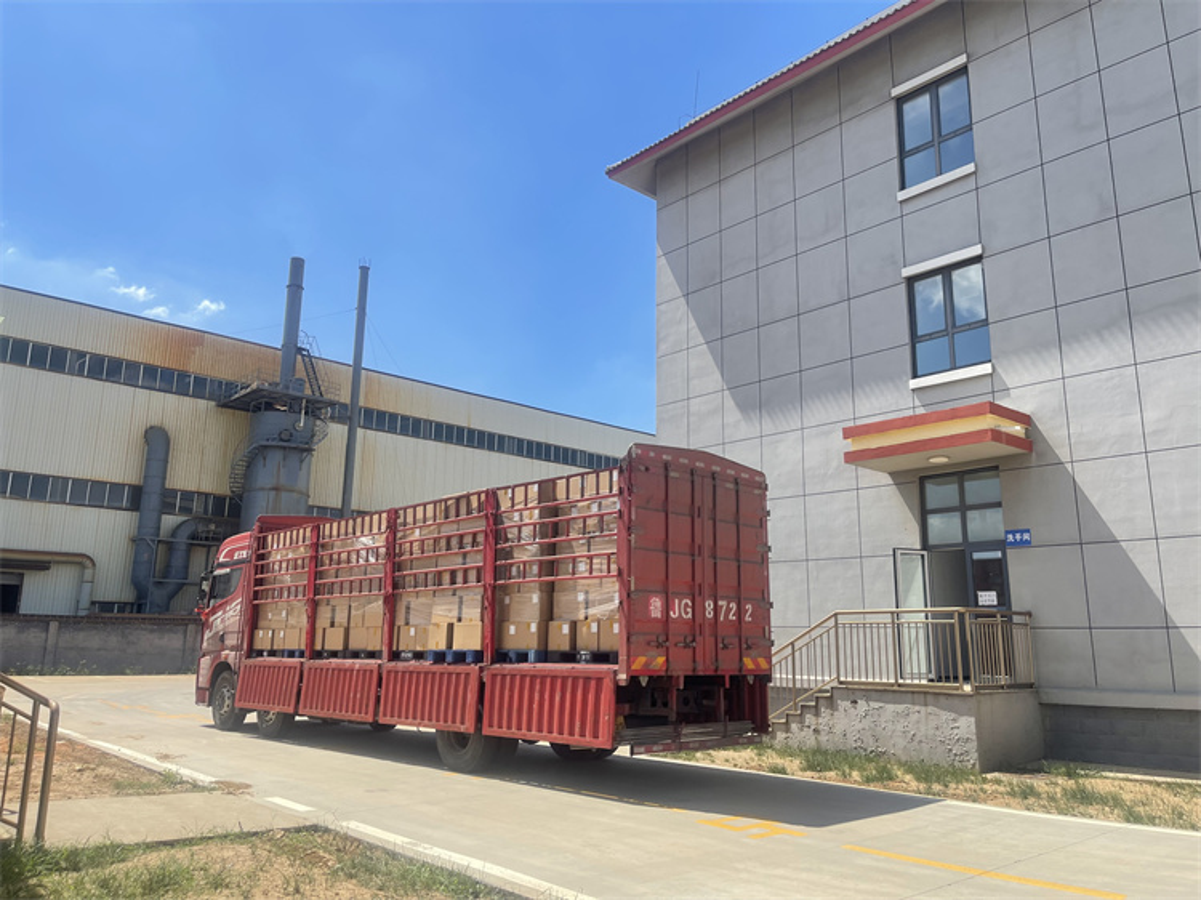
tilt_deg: +12.5
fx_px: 902
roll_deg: -0.7
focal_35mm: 26
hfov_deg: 67.3
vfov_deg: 53.0
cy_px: 450
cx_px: 600
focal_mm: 5.1
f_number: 1.6
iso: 32
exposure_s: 1/2717
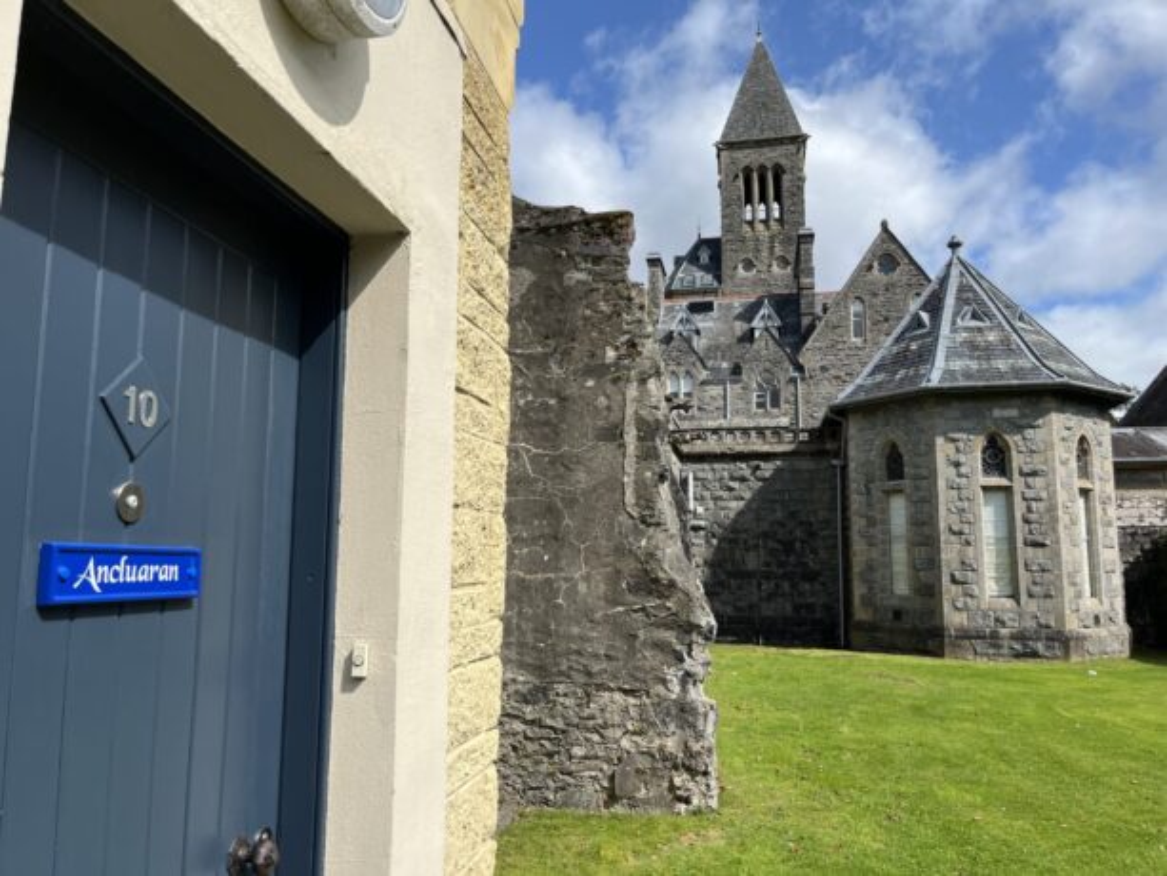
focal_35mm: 26
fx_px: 877
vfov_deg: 53.1
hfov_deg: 67.3
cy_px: 438
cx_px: 584
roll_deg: -1.0
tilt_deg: +6.7
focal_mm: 5.1
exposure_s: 1/3623
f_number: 1.6
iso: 50
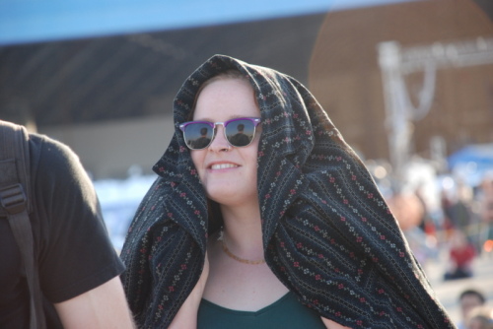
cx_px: 246
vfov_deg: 6.8
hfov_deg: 10.2
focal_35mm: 202
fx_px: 2775
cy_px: 164
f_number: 5.6
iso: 400
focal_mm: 135
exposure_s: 1/125
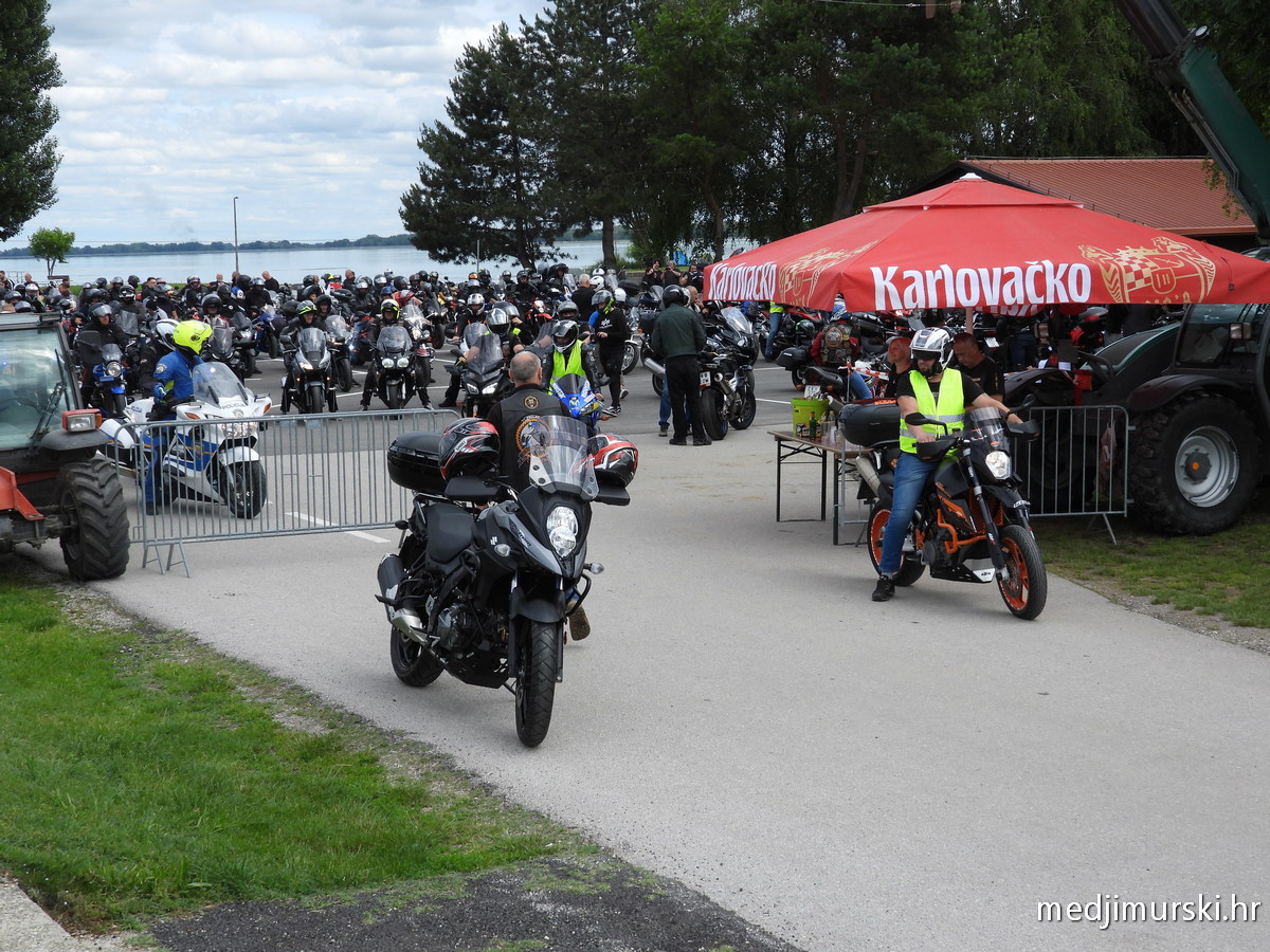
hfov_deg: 34.9
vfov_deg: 26.6
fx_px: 2018
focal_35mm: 55
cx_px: 635
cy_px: 476
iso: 100
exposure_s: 1/1000
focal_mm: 9.8
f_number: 3.5
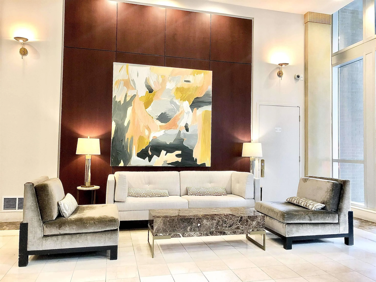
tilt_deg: +2.3
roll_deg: -1.2
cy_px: 141
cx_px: 188
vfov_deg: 49.7
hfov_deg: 63.4
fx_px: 304
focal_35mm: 28
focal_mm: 4
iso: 50
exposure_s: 1/15
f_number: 1.8
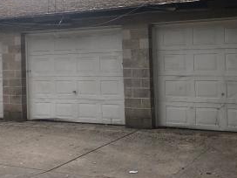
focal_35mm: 66
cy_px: 49
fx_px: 452
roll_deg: +2.2
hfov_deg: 29.2
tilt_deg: +0.9
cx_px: 82
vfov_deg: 22.1
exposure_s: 1/873
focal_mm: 3.99
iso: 20
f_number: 1.8
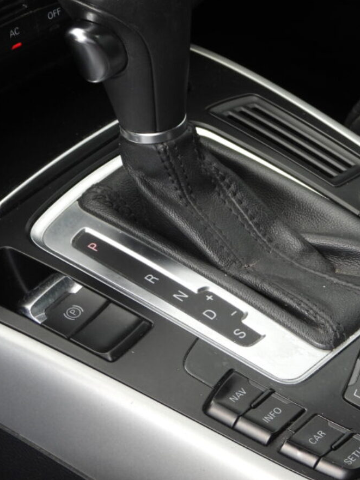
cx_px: 222
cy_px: 199
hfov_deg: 7.8
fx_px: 2648
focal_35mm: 191
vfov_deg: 10.4
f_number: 4
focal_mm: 18.9
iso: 100
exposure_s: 1/125
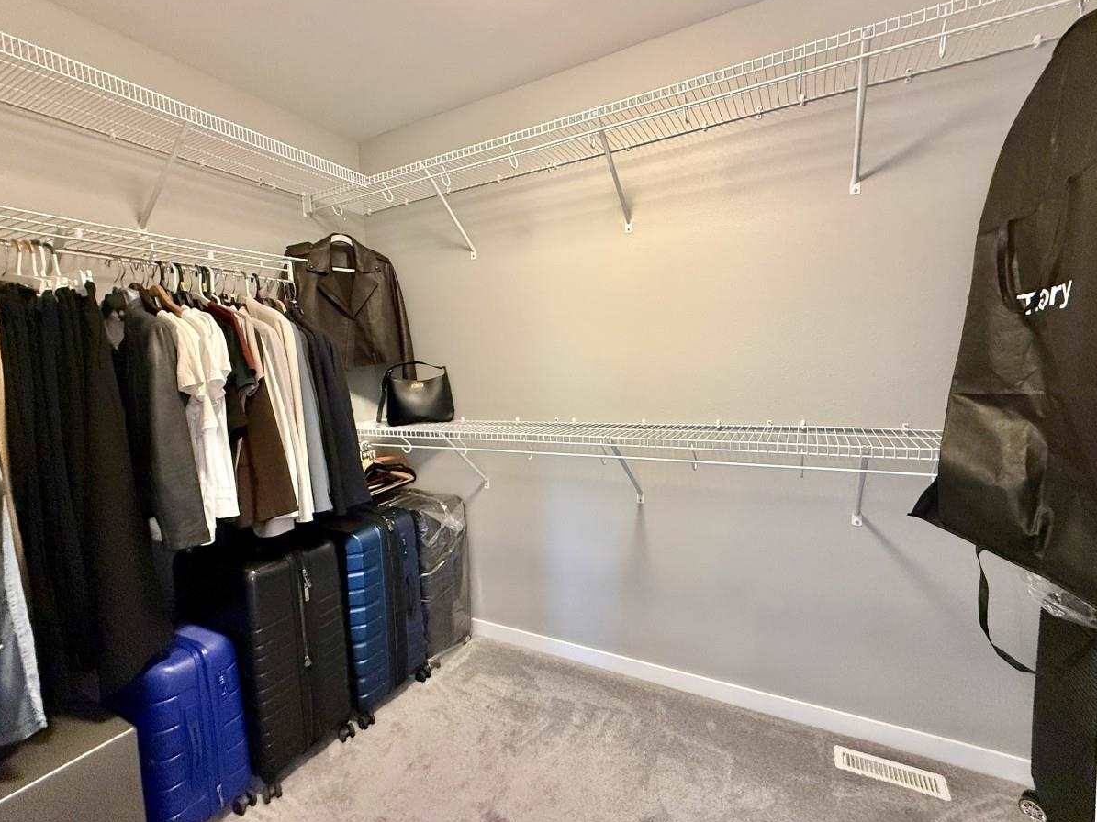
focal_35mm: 15
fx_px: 475
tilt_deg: -4.4
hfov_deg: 98.1
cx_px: 583
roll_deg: +2.3
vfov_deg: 81.7
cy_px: 399
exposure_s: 1/60
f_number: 2.2
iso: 500
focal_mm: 2.22
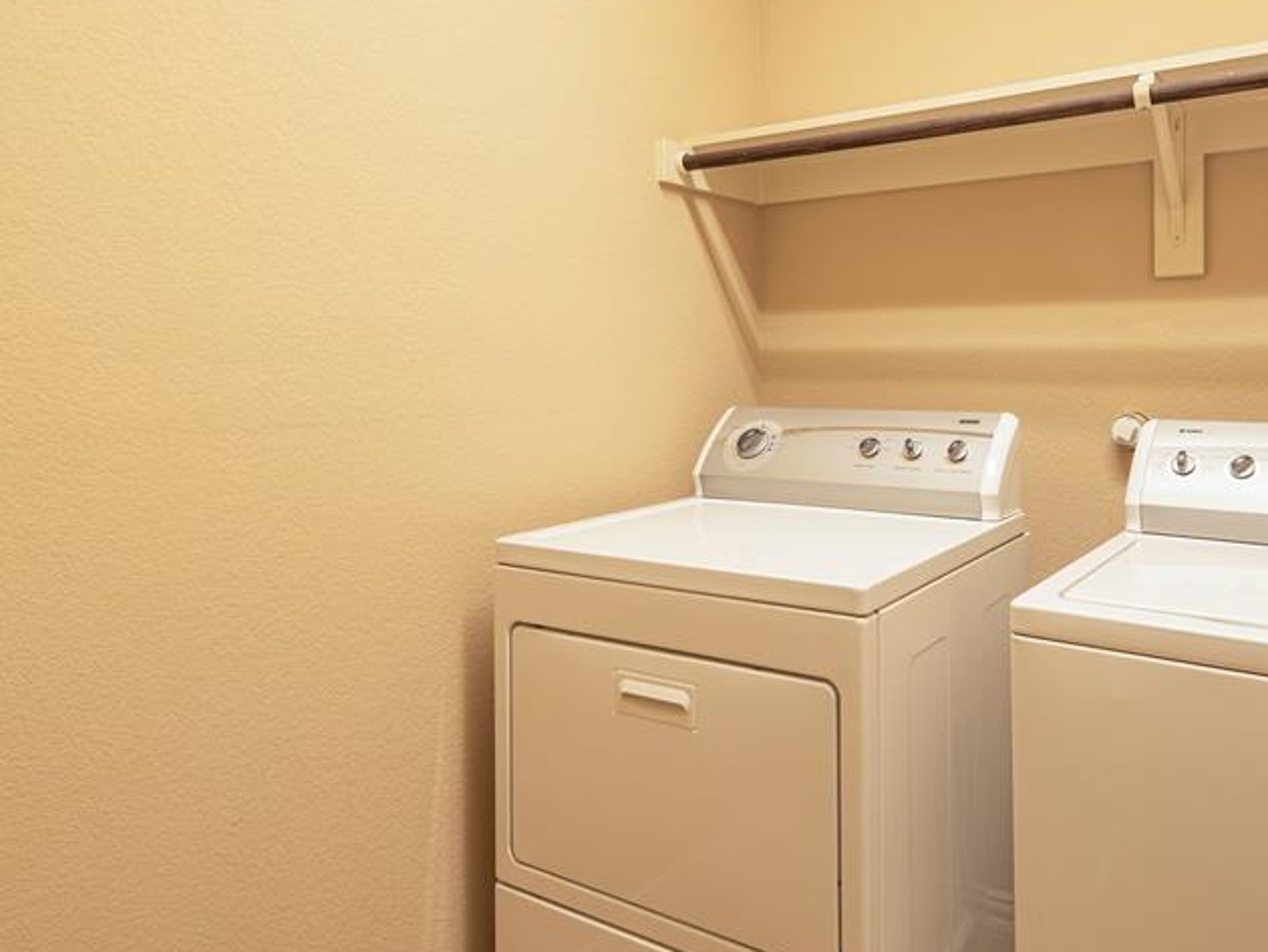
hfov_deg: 67.6
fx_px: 916
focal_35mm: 25
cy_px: 373
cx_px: 837
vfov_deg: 54.5
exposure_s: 1/2.5
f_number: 7.1
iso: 100
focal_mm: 16
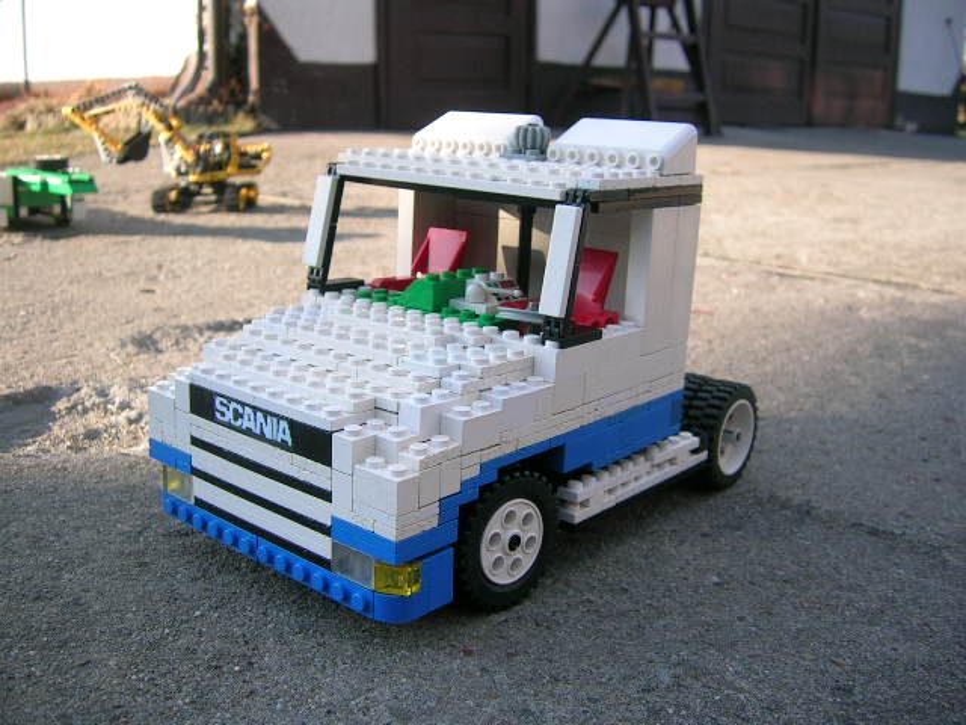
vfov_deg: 40.7
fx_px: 977
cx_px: 483
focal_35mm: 35
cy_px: 362
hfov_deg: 52.6
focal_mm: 5.4
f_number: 2.8
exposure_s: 1/246
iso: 50
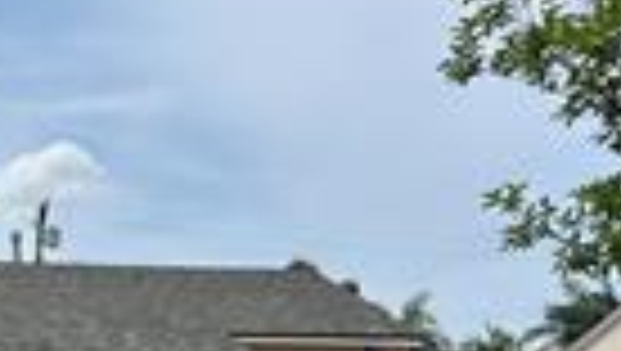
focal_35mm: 70
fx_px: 1154
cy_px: 369
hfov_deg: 28.1
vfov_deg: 16.8
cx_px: -20
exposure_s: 1/6579
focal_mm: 5.7
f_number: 1.5
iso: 50
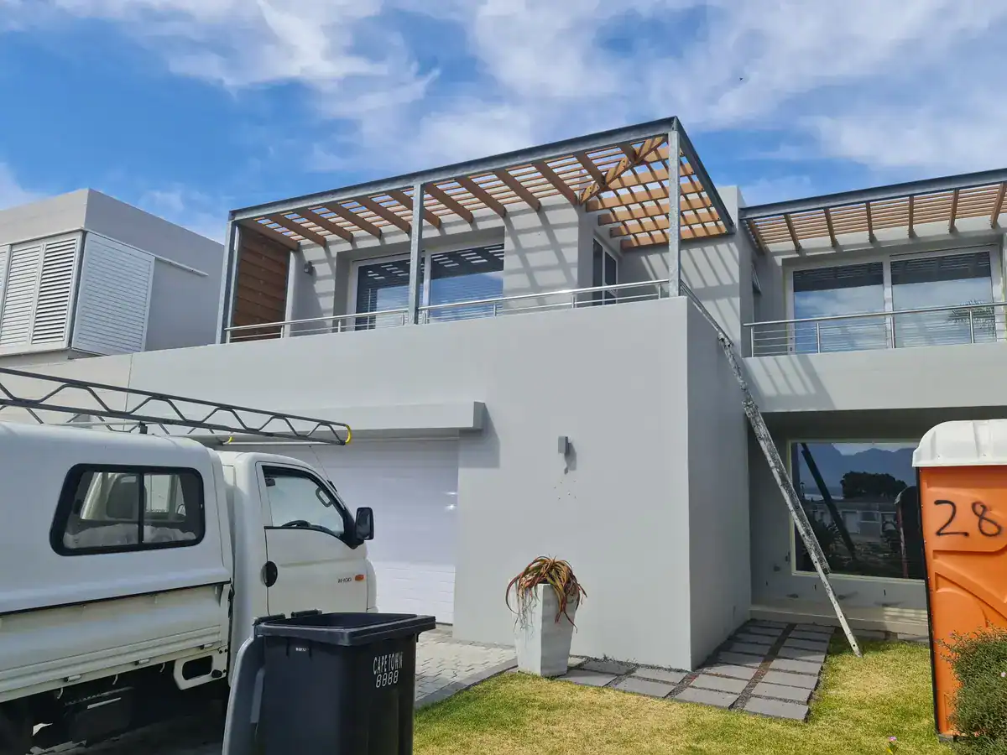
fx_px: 727
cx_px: 504
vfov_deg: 54.9
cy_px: 378
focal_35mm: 25
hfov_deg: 69.4
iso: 50
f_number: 1.8
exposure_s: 1/844
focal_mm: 7
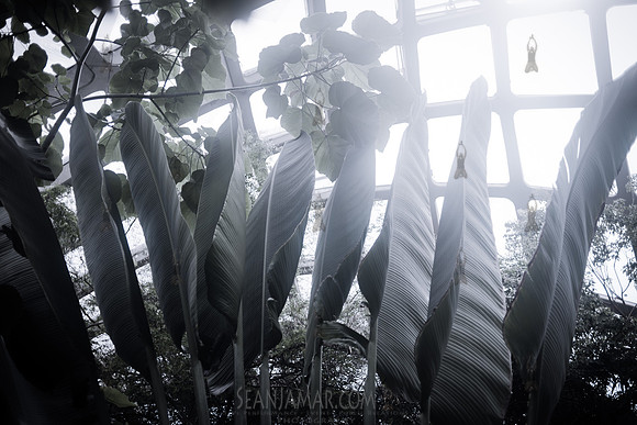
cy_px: 212
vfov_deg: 37.9
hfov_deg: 54.4
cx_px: 318
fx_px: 619
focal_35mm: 35
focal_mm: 35
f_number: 2.5
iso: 100
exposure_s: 1/400
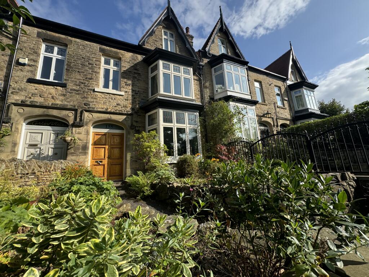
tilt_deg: +11.7
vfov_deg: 85.7
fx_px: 149
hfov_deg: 102.1
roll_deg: +4.1
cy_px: 138
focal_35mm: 14
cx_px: 184
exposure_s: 1/1020
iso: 40
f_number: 2.2
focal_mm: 2.22
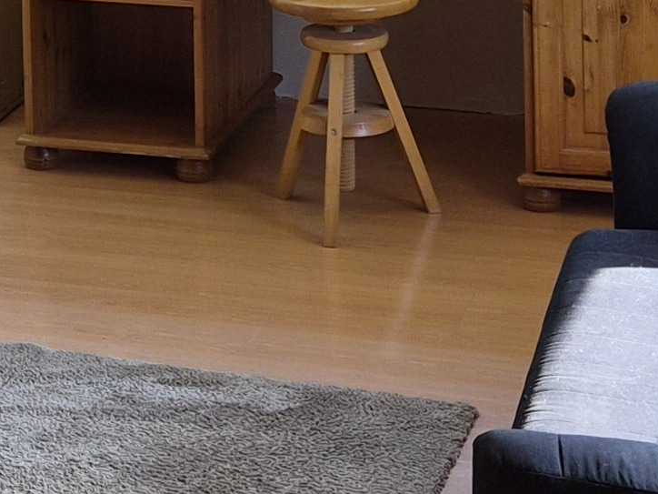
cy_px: -164
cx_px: -88
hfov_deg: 15.1
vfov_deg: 11.3
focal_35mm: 127
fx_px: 2414
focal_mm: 5.4
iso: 80
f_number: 1.8
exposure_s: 1/180
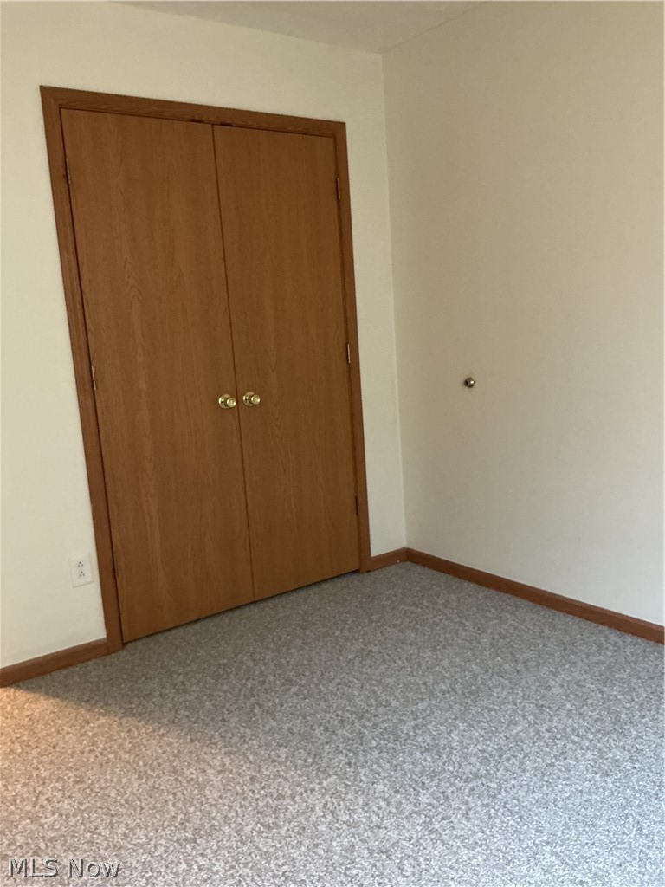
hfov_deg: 48.2
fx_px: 743
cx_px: 332
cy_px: 444
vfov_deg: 61.7
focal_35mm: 29
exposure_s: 1/30
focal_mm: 3
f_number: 1.8
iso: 250
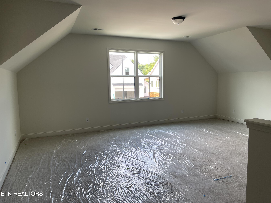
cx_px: 136
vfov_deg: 54.9
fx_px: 196
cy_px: 102
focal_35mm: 25
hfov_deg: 69.4
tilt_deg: -5.8
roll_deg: +0.9
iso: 40
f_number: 1.6
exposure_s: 1/120
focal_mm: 5.1
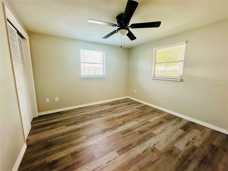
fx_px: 92
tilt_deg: -7.8
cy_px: 86
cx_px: 114
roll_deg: +1.3
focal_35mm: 14
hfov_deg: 102.1
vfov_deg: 85.7
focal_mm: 2.22
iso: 200
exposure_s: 1/60
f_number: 2.2
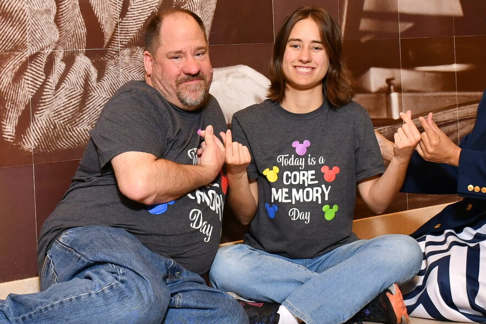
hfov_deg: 22.9
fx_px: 1201
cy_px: 54
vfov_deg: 15.2
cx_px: 229
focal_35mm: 89
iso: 640
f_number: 5.6
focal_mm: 22
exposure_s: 1/125
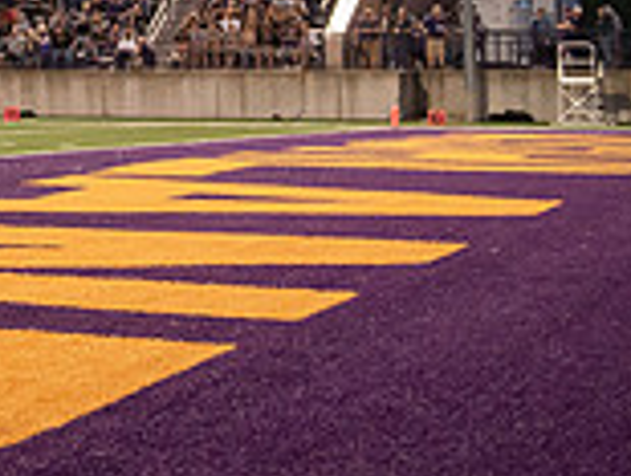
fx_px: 2229
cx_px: -432
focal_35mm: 122
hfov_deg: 14.5
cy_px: -96
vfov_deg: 11.9
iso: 4000
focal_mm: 34
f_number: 3.5
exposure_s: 1/640
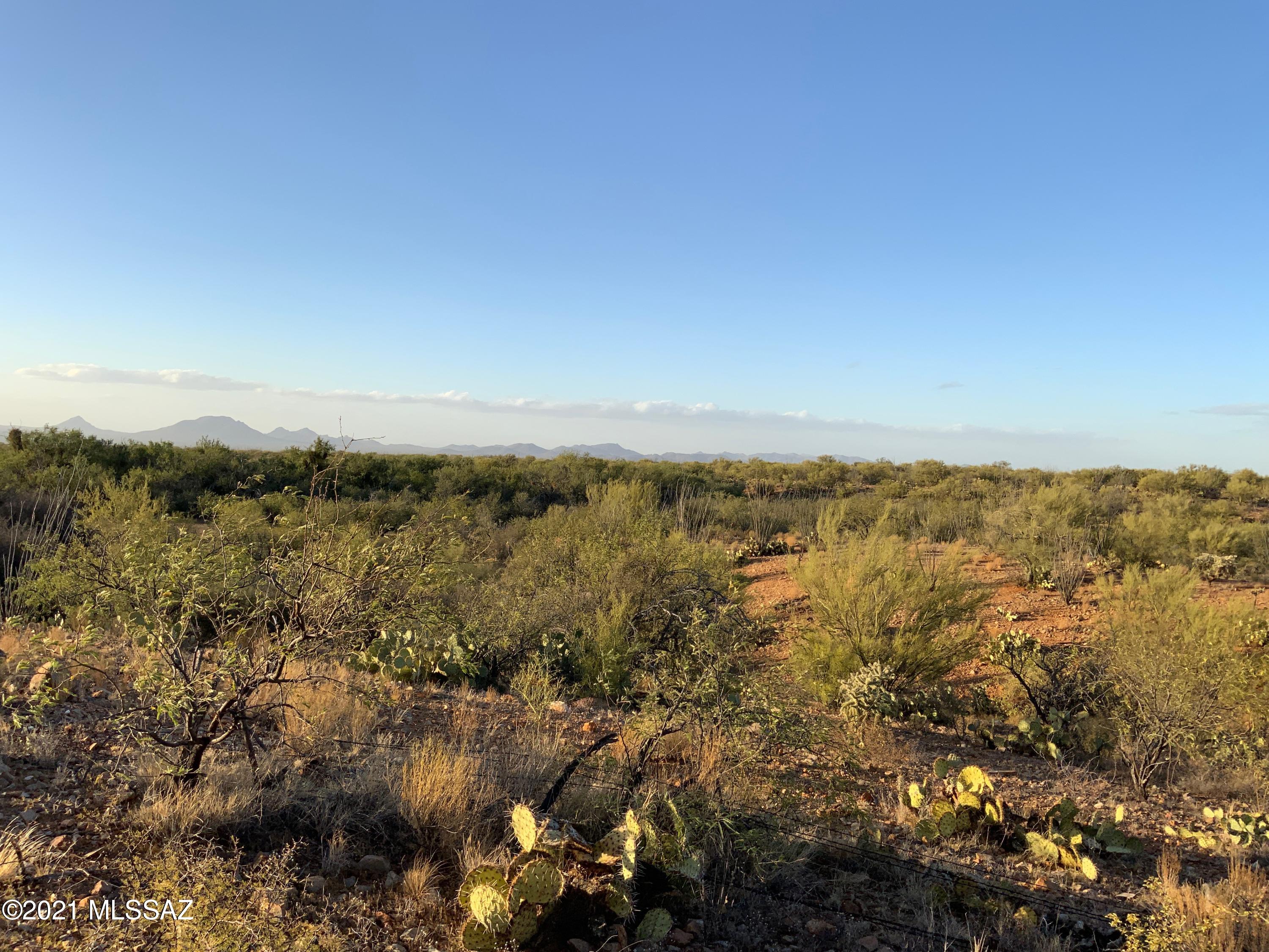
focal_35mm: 29
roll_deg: -3.4
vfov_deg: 48.2
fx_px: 1063
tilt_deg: -1.6
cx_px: 634
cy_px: 476
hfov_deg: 61.7
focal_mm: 3
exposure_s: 1/1342
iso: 16
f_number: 1.8
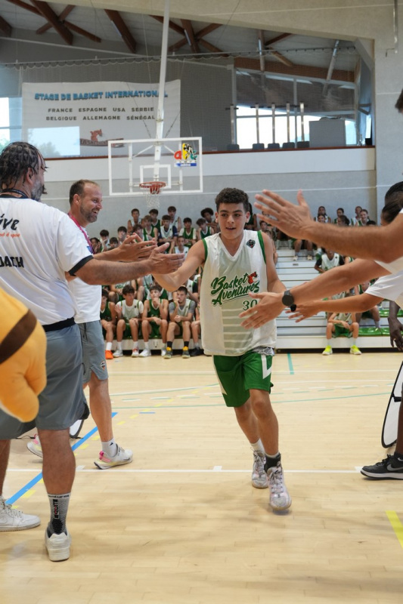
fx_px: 706
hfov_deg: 31.9
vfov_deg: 46.4
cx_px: 202
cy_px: 302
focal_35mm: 42
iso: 1250
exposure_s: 1/400
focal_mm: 28
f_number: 2.8
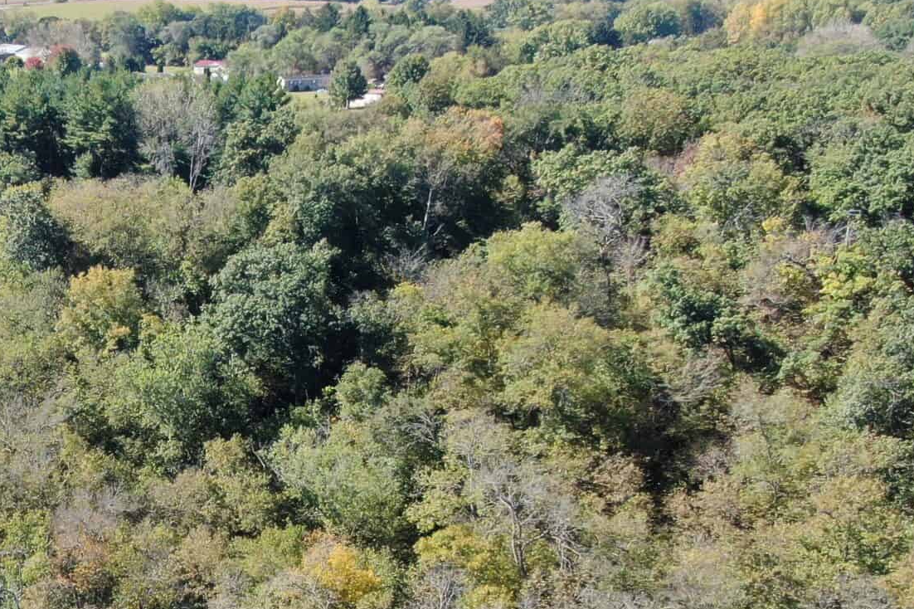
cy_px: 509
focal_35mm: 58
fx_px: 1472
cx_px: -17
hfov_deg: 31.7
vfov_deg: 23.0
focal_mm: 4.39
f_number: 2.8
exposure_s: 1/500
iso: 100
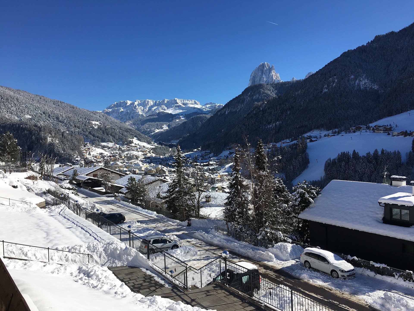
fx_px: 347
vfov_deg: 48.2
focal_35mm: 29
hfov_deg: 61.7
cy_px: 156
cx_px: 207
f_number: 2.2
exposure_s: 1/2849
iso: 25
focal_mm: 4.15
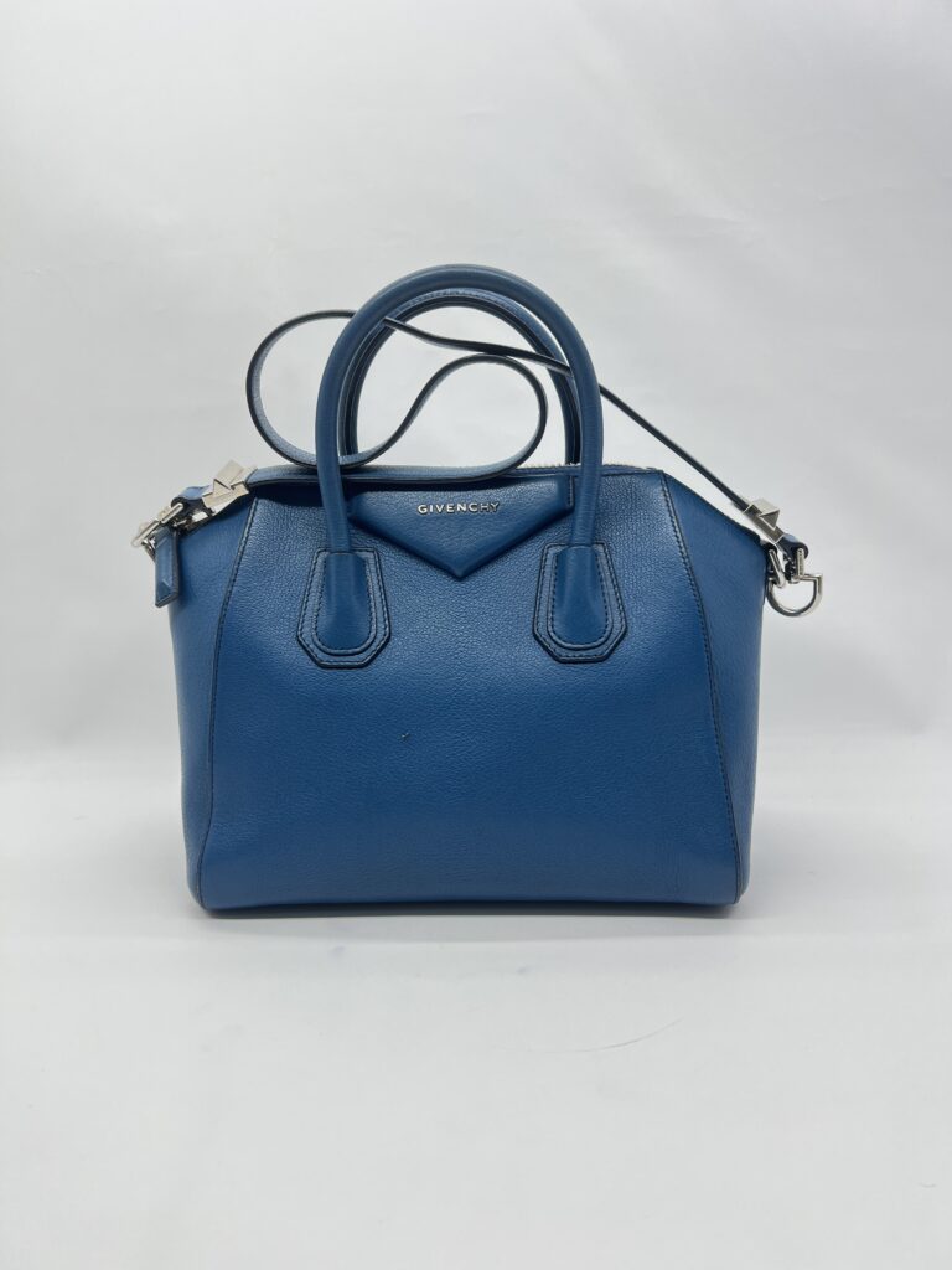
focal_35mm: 26
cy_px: 635
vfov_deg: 67.3
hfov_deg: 53.1
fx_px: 953
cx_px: 476
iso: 32
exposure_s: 1/101
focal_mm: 5.7
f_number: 1.5
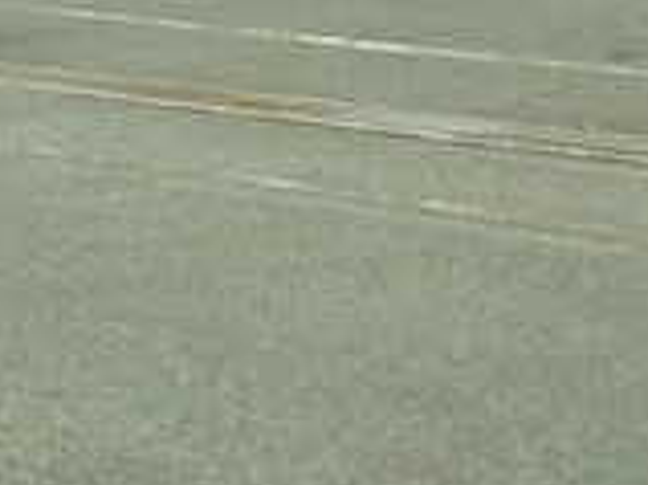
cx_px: 550
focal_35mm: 226
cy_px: 134
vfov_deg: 6.6
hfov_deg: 8.7
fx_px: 4227
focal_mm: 4
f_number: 2.2
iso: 27
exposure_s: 1/697
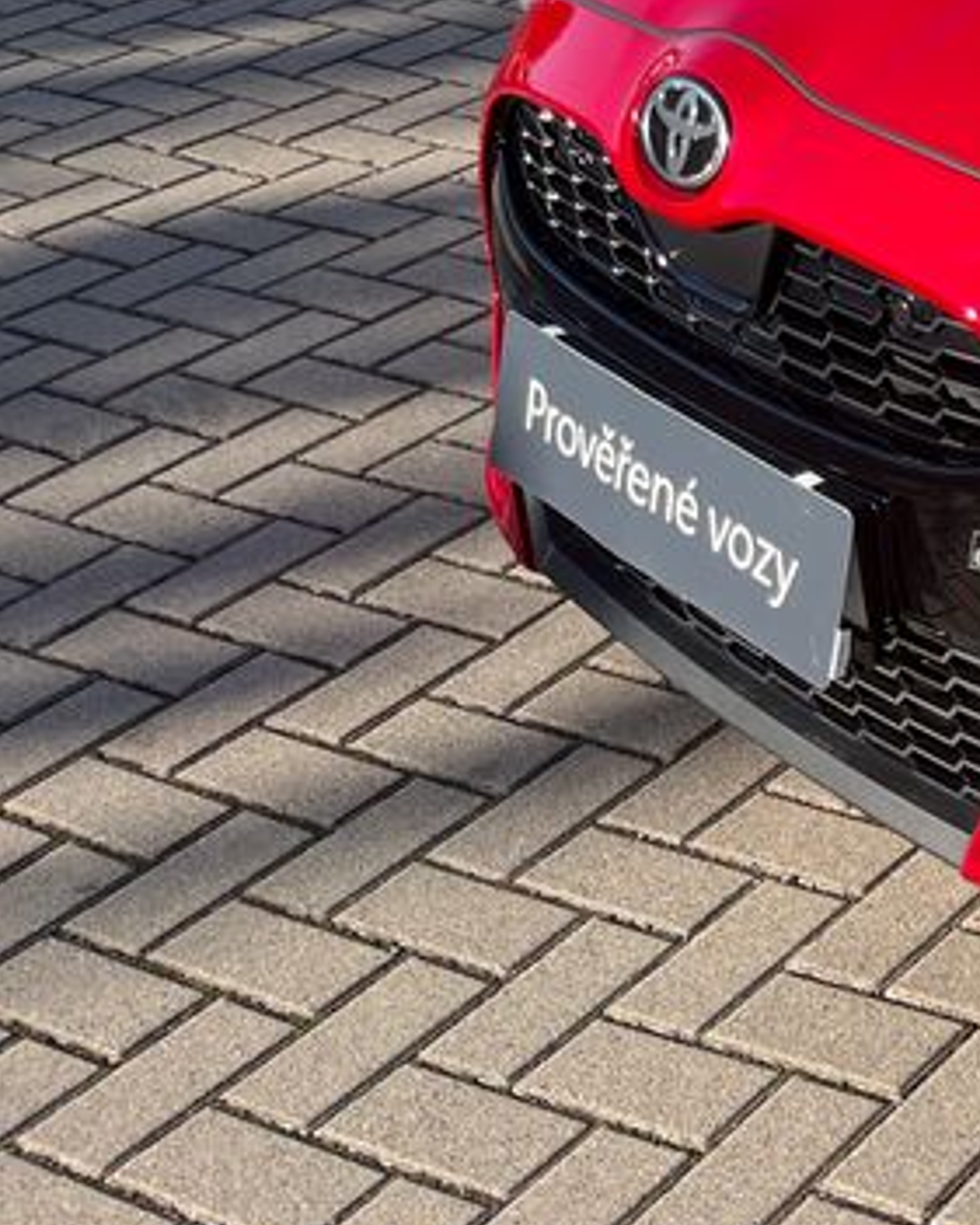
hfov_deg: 17.0
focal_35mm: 74
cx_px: 1782
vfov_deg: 24.7
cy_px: 49
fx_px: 2682
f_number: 1.6
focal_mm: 5.1
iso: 50
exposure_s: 1/1497
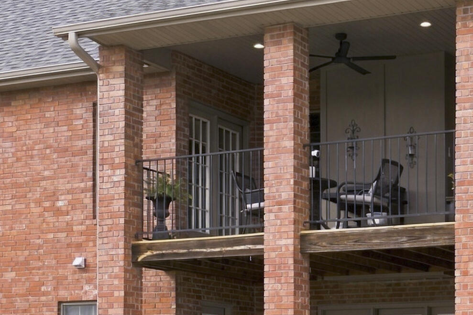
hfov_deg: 22.1
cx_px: 381
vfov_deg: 15.0
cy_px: 183
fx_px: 1195
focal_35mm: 91
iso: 160
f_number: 9
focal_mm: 20
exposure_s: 1/100
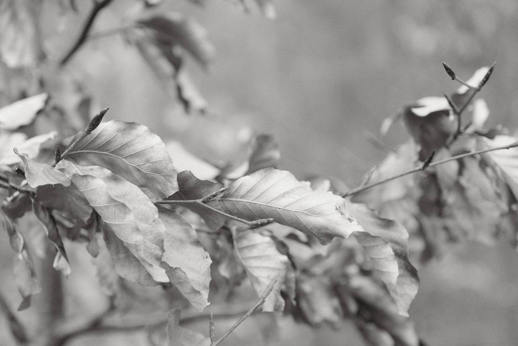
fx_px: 1540
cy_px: 180
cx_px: 251
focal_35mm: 107
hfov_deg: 19.1
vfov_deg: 12.8
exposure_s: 1/200
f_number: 4
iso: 1600
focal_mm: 65.2
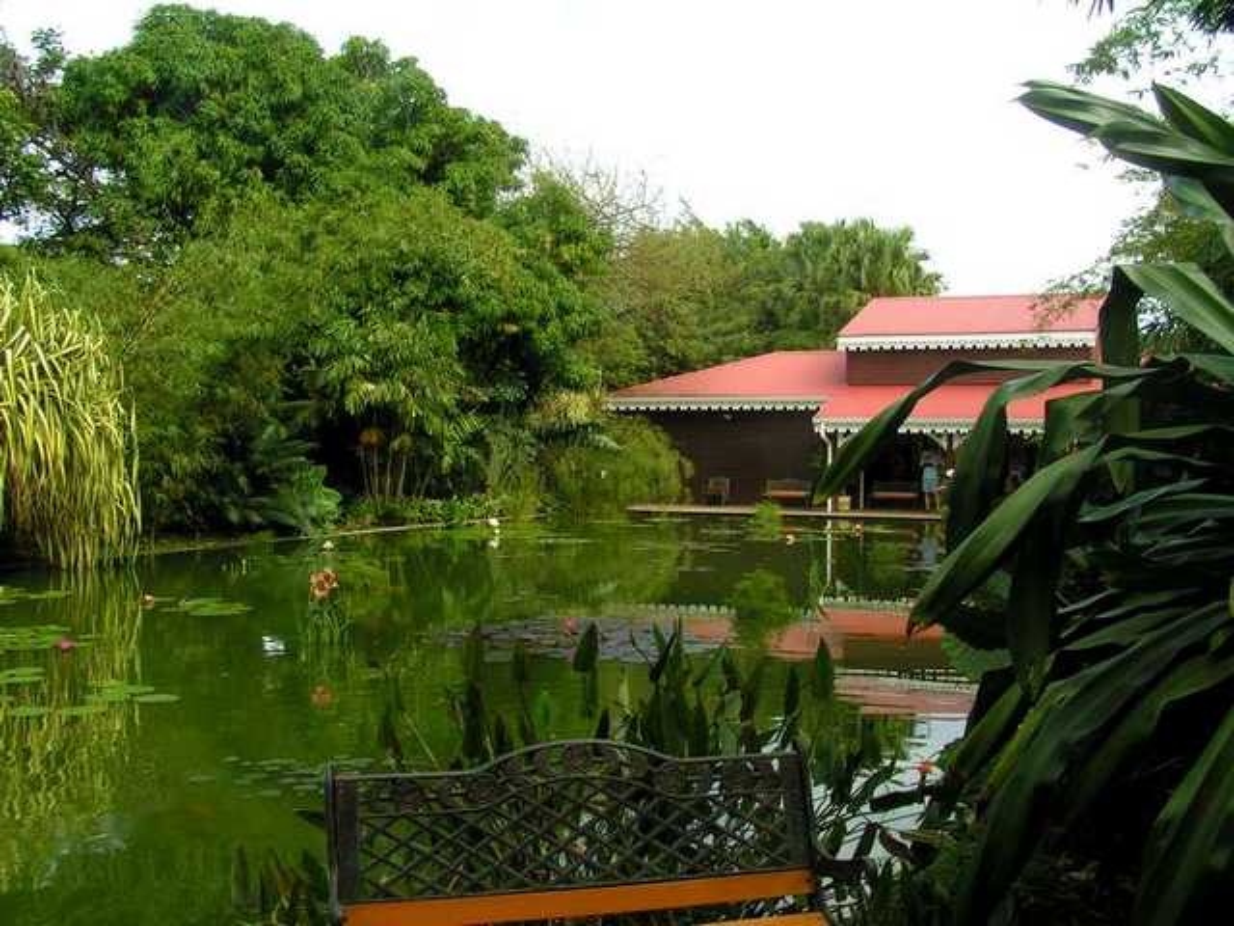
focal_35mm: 38
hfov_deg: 49.0
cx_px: 617
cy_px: 463
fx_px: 1355
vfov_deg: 37.7
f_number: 5.6
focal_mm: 5.8
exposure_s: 1/160
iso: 50
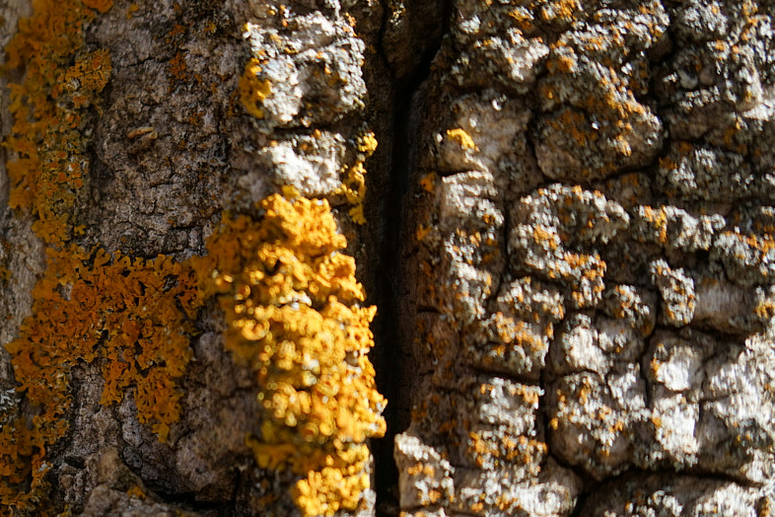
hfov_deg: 32.3
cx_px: 4
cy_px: 388
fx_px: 1227
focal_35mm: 57
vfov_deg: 23.5
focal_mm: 28
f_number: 3.5
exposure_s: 1/500
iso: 100
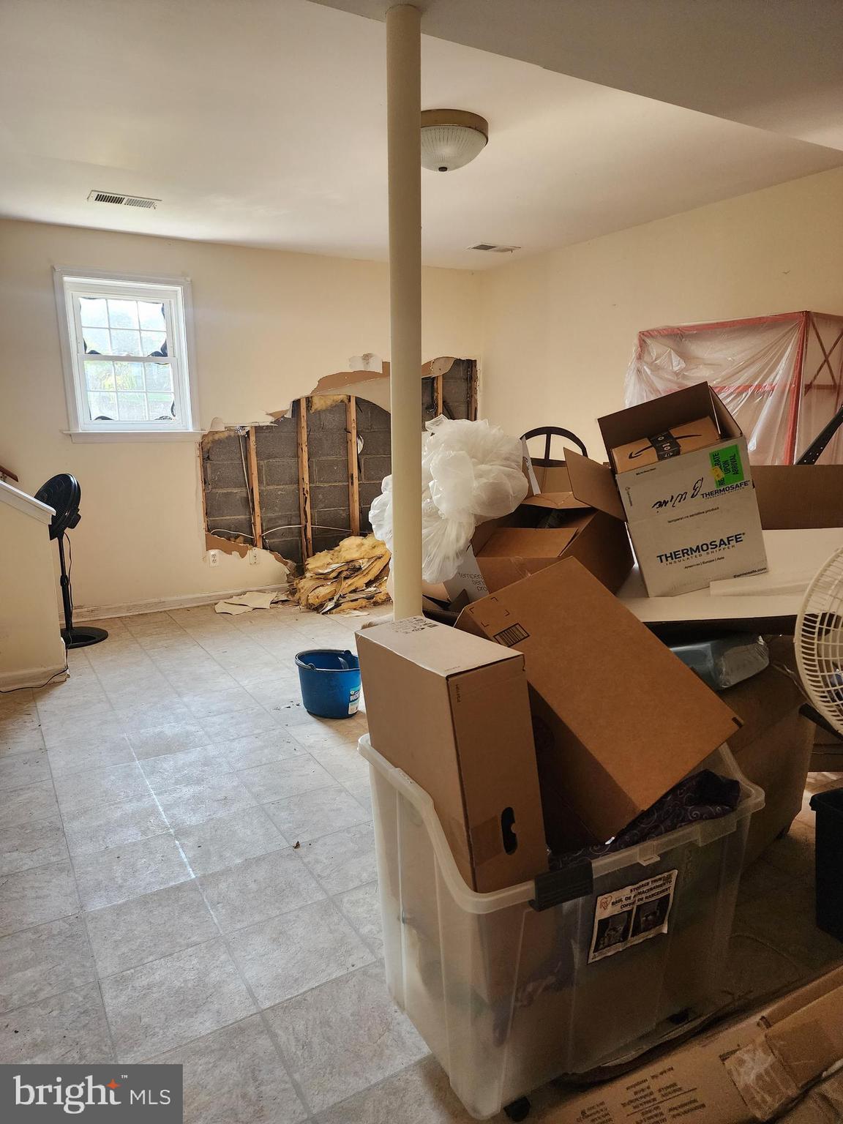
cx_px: 422
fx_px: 747
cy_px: 562
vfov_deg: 73.9
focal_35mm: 23
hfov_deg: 58.9
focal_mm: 6.4
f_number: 1.8
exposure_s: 1/120
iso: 250
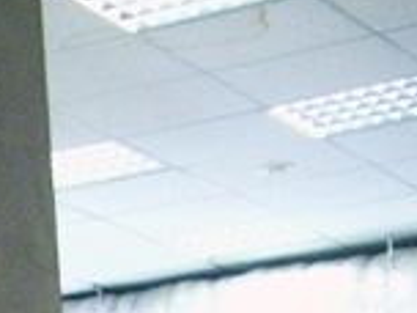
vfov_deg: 6.8
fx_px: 2494
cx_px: -801
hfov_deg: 8.2
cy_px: 778
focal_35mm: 207
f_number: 2.6
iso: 320
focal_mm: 5.8
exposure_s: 1/25
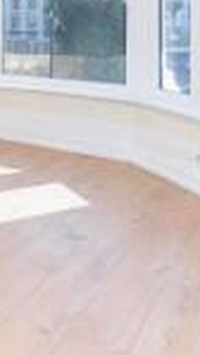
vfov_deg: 34.0
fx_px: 536
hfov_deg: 18.1
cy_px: 18
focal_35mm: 57
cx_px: -126
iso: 500
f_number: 9
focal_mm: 17
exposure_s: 1/200
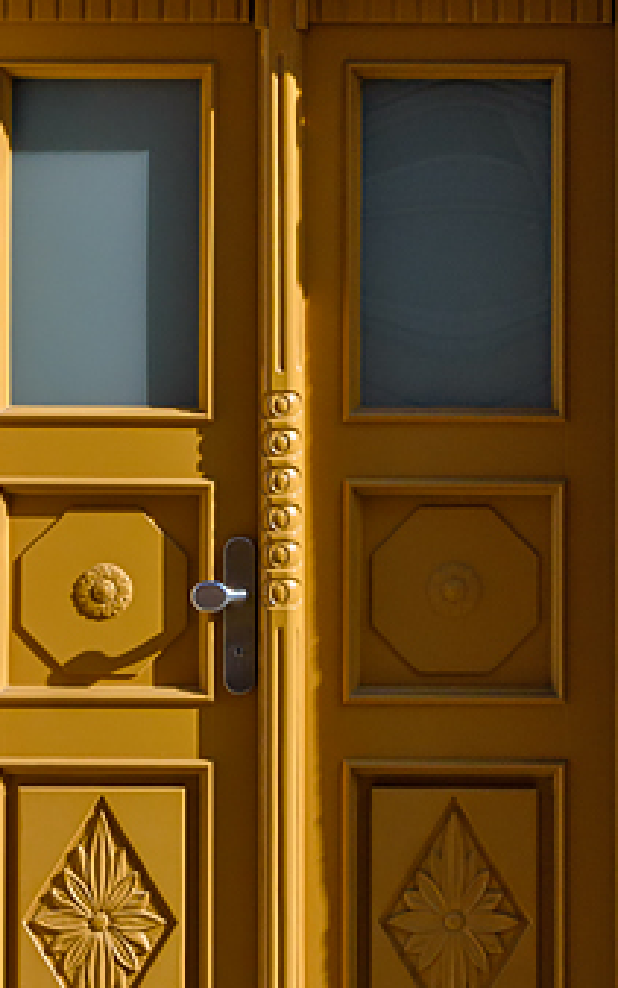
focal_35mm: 123
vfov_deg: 17.0
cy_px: 413
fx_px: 3297
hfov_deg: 10.7
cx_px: 271
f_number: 8
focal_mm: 27
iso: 200
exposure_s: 1/800
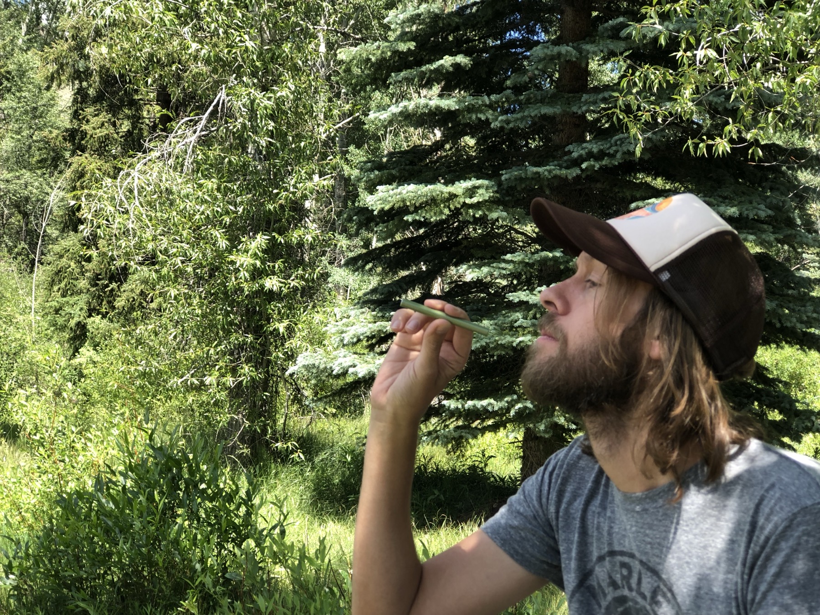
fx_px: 1350
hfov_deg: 33.8
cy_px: 308
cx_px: 410
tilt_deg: +2.0
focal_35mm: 57
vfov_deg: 25.7
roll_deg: +0.3
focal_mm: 6.6
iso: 25
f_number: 2.8
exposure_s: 1/120
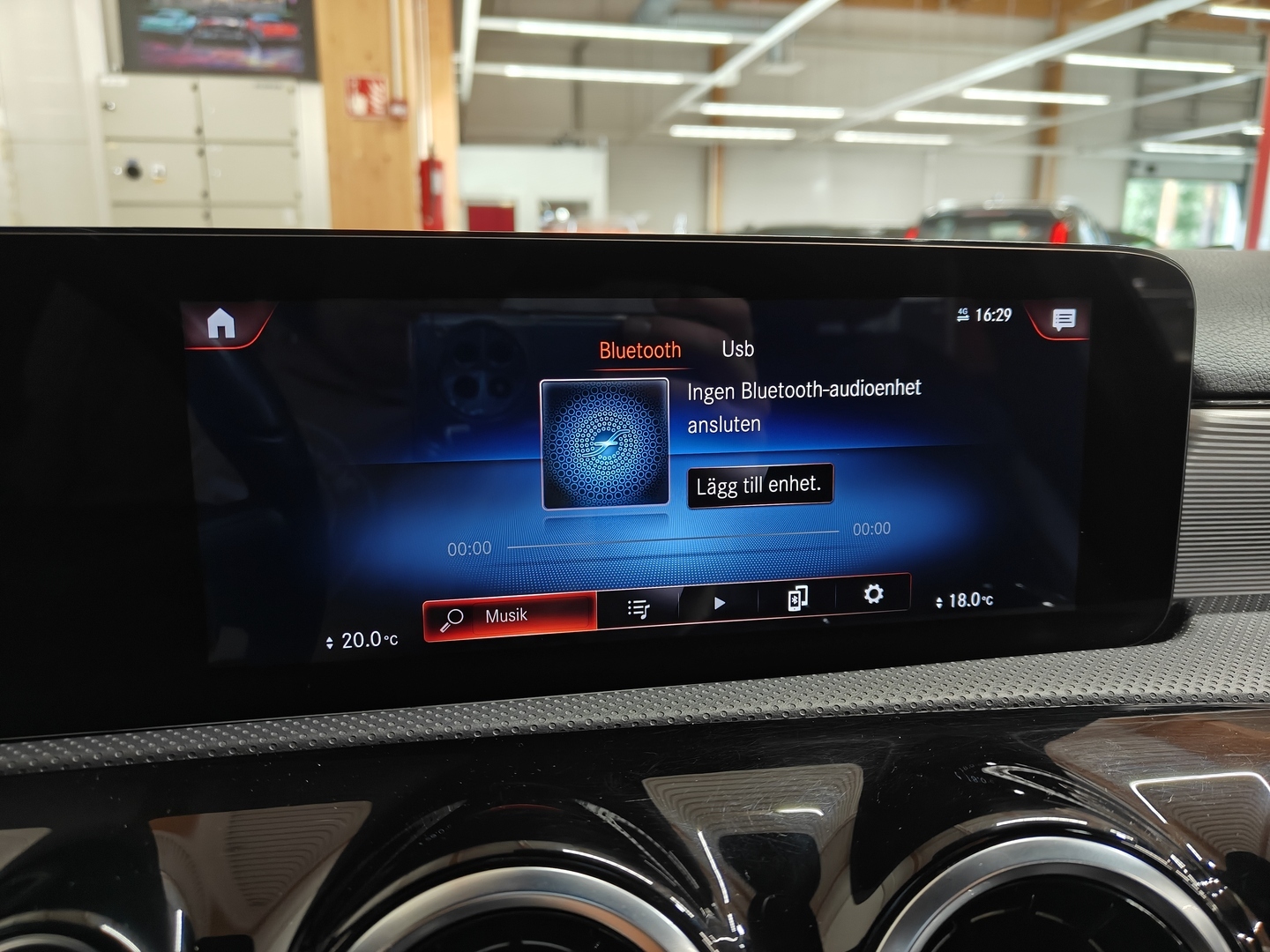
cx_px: 635
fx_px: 881
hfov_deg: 71.6
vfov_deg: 56.8
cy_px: 476
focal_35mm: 24
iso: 125
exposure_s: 1/50
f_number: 1.8
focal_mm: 5.59
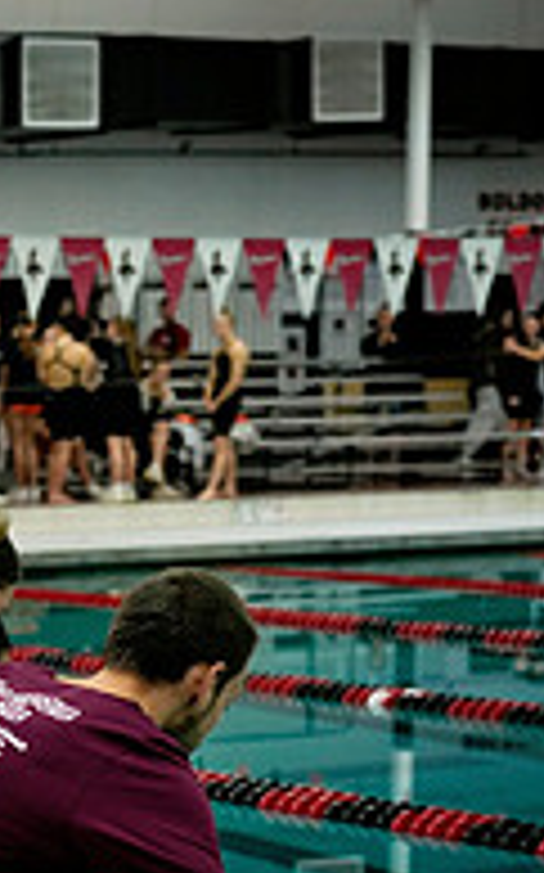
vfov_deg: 14.5
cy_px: 785
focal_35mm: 143
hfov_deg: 8.4
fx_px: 3397
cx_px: -733
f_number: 2.8
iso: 1600
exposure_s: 1/500
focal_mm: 47
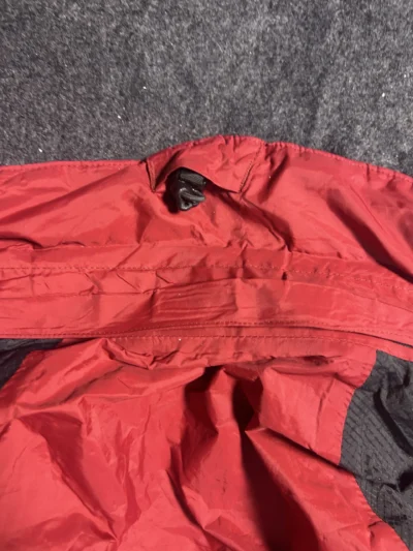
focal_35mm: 26
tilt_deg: -62.0
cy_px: 276
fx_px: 413
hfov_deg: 53.1
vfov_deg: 67.3
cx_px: 206
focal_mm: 5.7
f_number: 1.5
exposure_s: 1/50
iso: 320
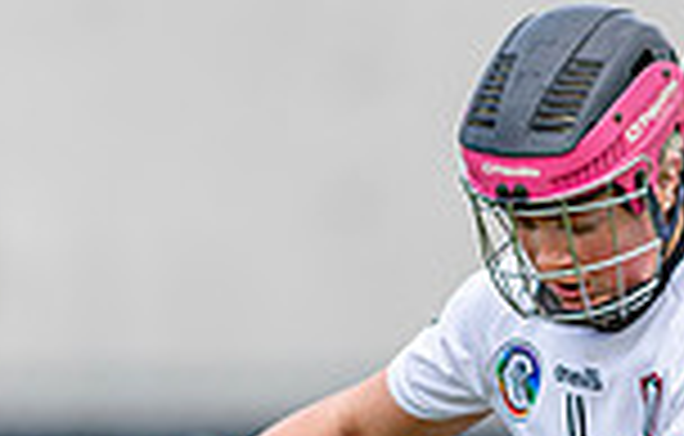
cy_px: 803
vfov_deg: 0.7
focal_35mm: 1822
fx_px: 34167
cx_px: 200
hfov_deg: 1.1
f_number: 2.8
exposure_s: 1/1000
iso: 100
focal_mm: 300
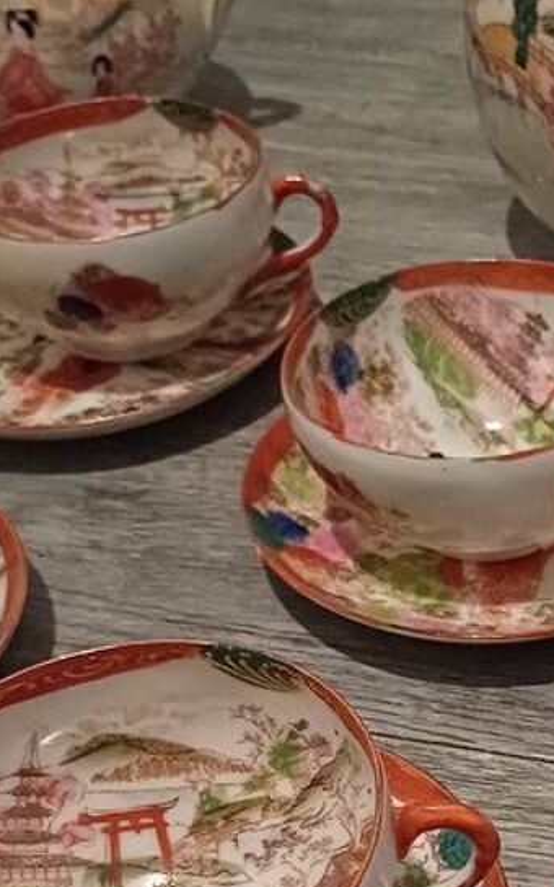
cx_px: 629
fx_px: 1570
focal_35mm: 65
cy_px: 668
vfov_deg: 31.0
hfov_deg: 19.1
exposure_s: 1/17
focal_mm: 4.65
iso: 1600
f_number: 1.8
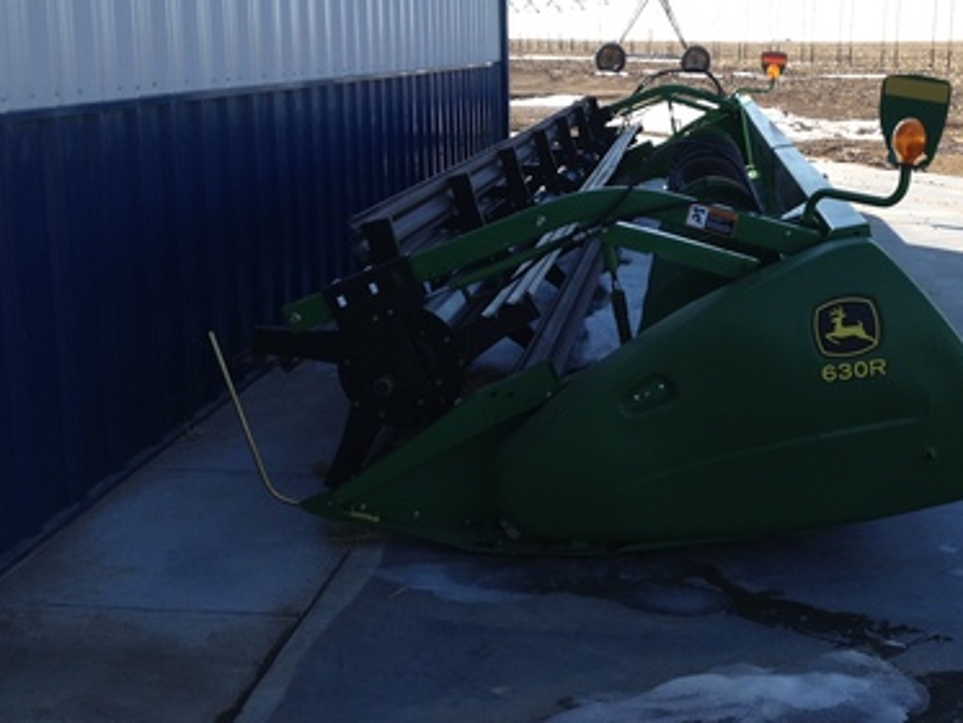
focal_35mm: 51
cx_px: 671
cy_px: 300
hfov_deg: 36.9
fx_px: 1419
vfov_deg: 28.5
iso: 50
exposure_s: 1/849
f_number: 2.4
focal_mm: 4.28
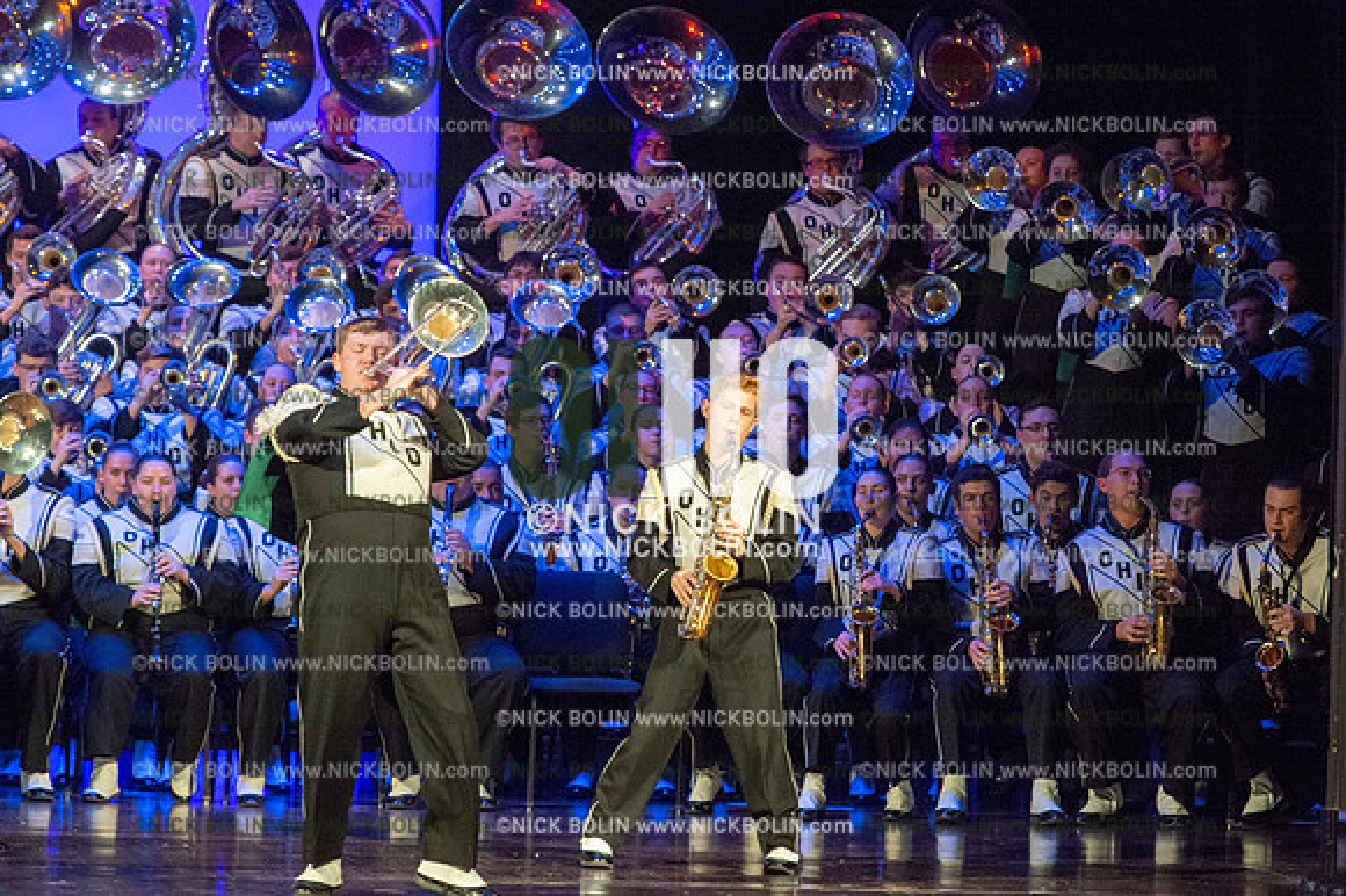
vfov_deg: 5.7
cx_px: 673
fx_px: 8968
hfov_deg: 8.6
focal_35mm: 240
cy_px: 448
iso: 8000
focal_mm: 240
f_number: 5.6
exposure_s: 1/320
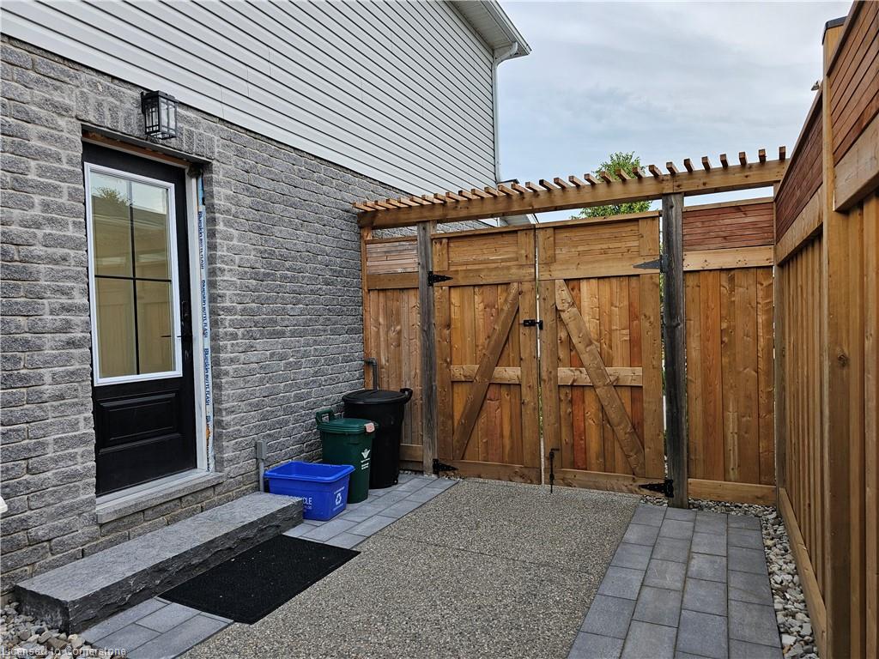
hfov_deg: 73.9
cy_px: 330
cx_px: 440
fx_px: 584
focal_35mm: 23
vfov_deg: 58.9
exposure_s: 1/180
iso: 32
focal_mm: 6.3
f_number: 1.7
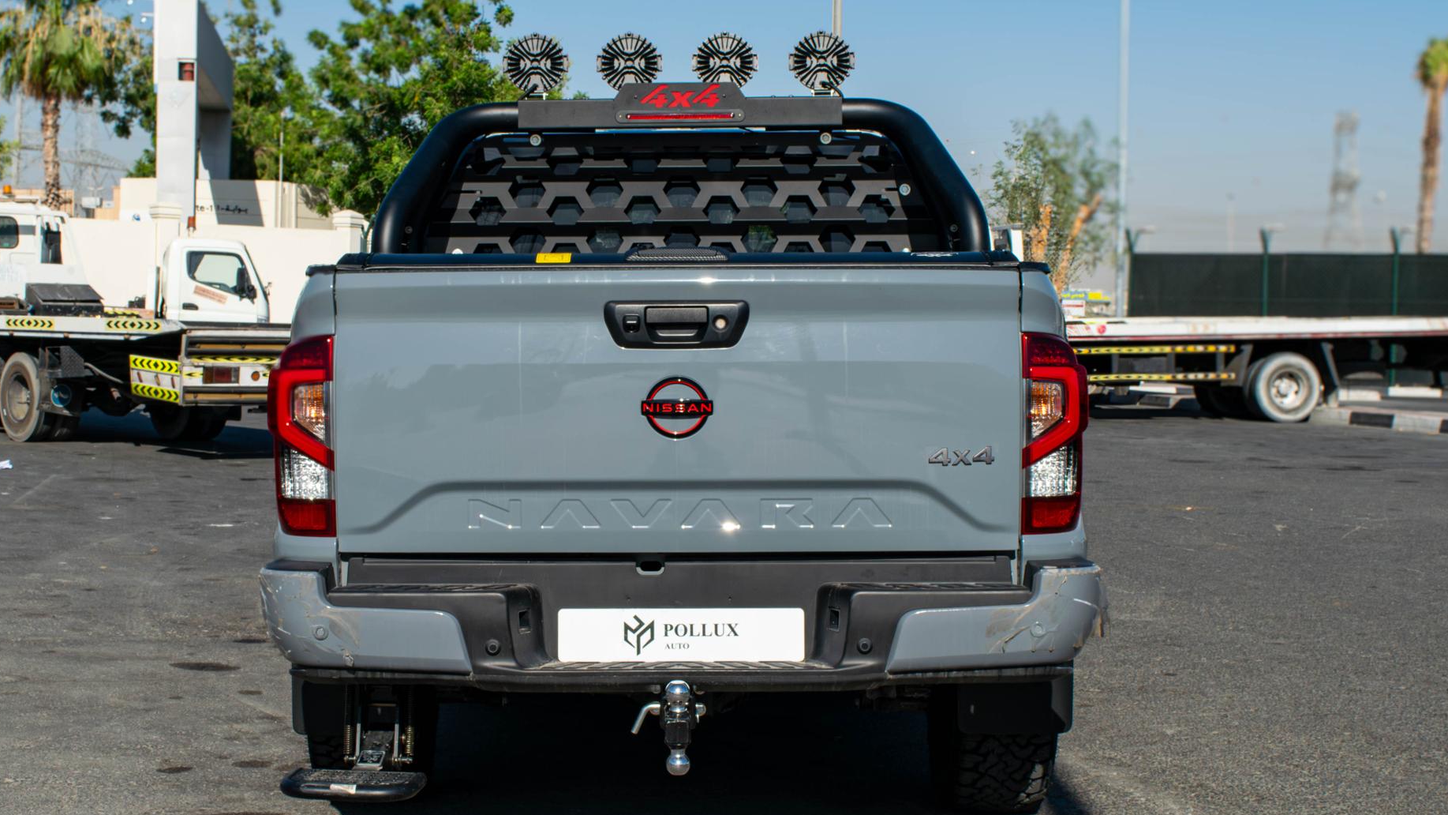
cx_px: 671
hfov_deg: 34.9
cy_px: 410
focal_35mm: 60
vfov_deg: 20.0
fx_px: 2304
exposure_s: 1/500
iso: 200
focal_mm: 25
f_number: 11
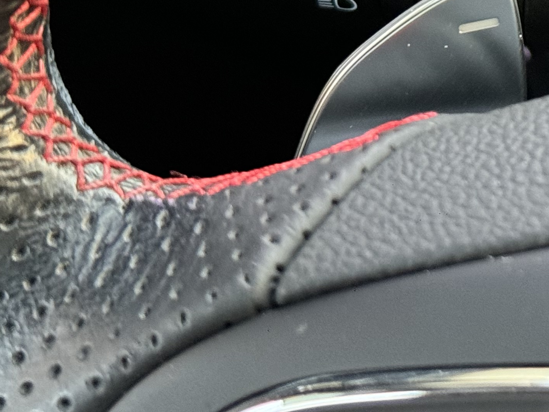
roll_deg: +11.6
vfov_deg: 10.7
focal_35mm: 136
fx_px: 2157
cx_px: 662
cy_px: -128
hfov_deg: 14.1
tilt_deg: -33.3
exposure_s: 1/37
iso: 400
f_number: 1.78
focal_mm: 6.76
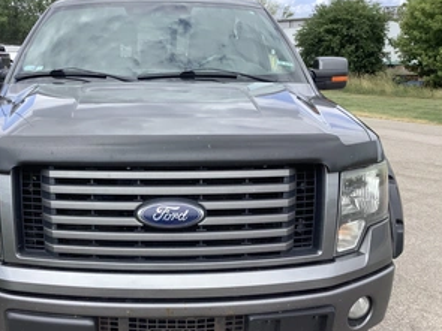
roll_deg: -1.3
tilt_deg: -14.6
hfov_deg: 44.4
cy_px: 192
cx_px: 163
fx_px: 536
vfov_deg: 34.3
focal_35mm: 42
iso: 25
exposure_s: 1/627
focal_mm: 3.3
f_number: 2.4
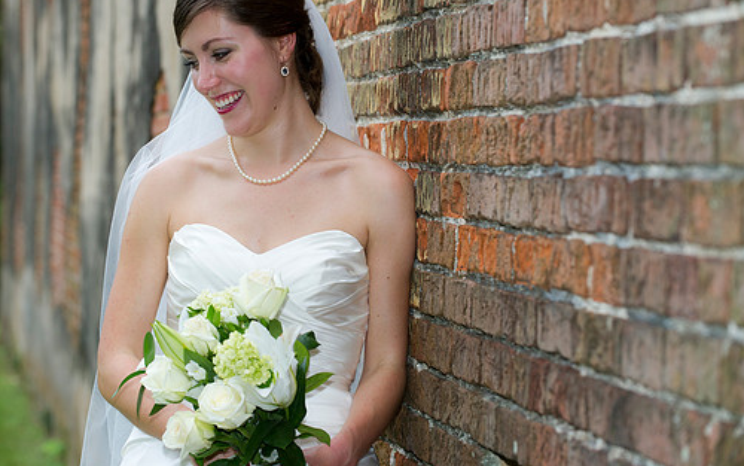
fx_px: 2779
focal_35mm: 137
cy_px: 186
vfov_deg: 9.6
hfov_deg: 15.2
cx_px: 323
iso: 400
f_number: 4.5
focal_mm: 116
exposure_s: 1/200
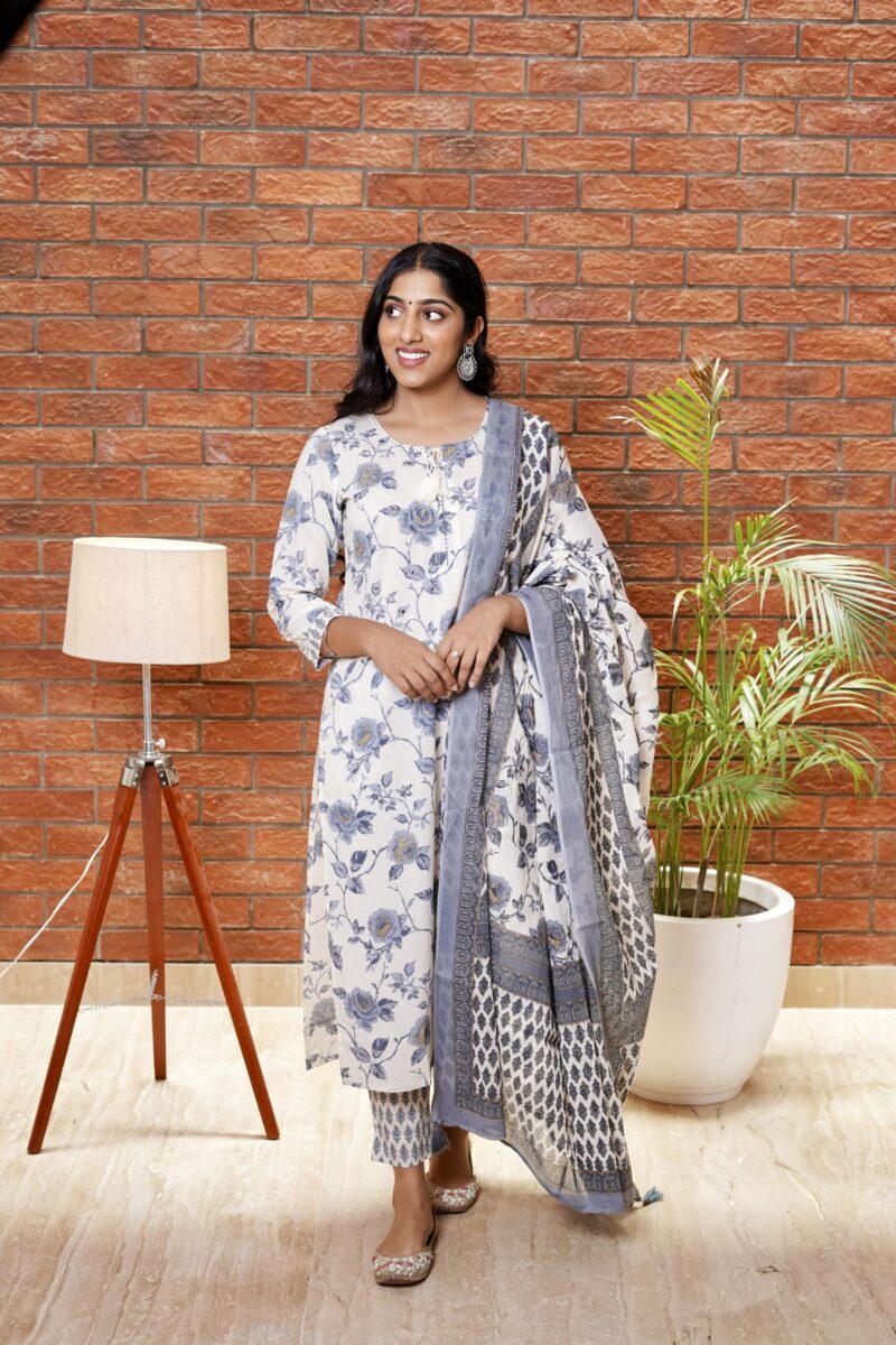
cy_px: 672
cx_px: 448
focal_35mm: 50
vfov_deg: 39.6
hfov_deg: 27.0
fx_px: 1867
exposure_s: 1/125
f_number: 4
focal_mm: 50
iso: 800
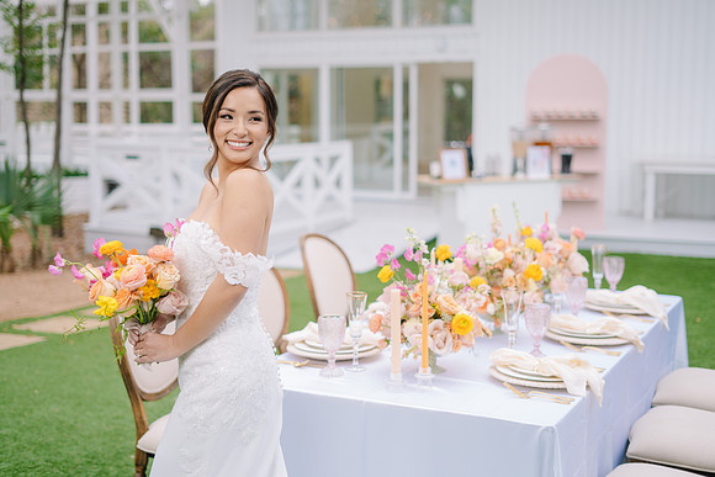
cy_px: 238
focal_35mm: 50
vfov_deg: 27.0
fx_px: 993
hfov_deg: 39.6
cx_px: 358
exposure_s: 1/160
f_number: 2
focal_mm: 50
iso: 64
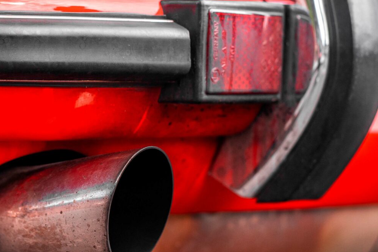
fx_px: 1354
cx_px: 84
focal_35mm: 129
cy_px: 120
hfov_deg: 15.8
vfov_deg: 10.6
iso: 100
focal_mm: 50
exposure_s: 1/640
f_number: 3.2
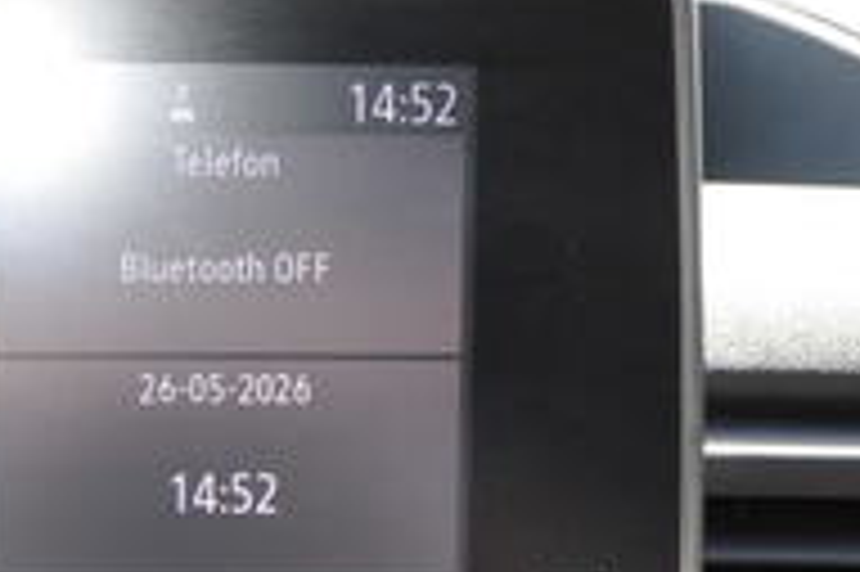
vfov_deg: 11.8
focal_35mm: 113
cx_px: 9
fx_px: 2697
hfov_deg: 17.7
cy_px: 743
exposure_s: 1/160
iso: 280
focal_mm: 18
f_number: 3.5
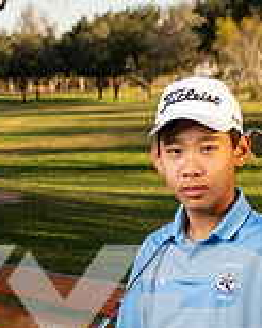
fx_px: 1067
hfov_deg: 14.0
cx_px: 119
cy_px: 462
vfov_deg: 16.3
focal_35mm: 110
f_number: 5.6
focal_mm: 40
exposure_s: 1/250
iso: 160
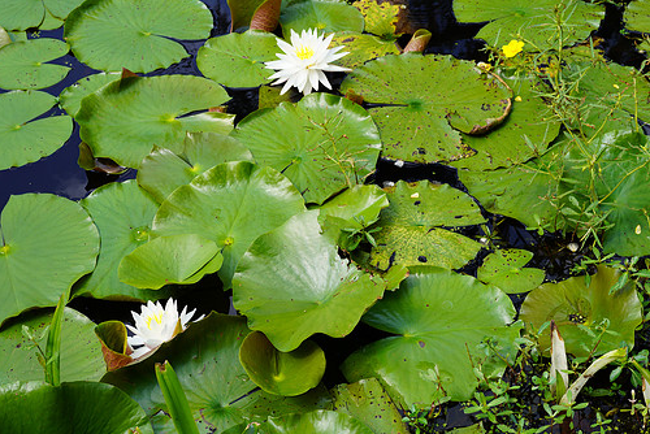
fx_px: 1048
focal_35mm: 58
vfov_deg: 23.4
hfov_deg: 34.4
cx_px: 361
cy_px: 197
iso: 100
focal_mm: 50
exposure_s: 1/100
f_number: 7.1
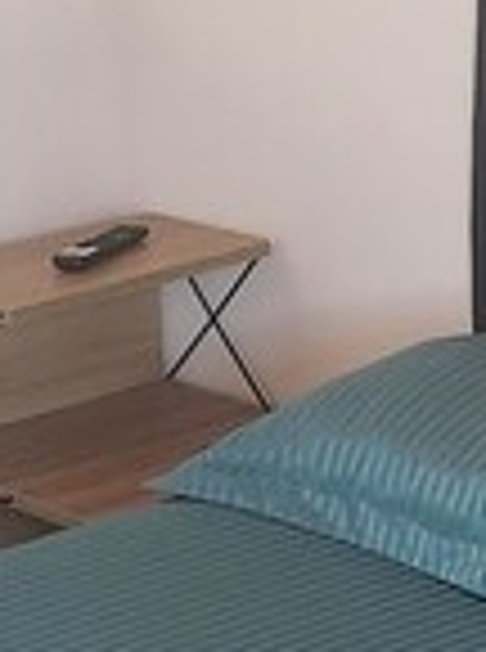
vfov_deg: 11.4
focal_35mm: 170
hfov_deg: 8.7
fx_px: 3197
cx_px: 315
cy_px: -126
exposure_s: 1/100
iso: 400
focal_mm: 5
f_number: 1.8
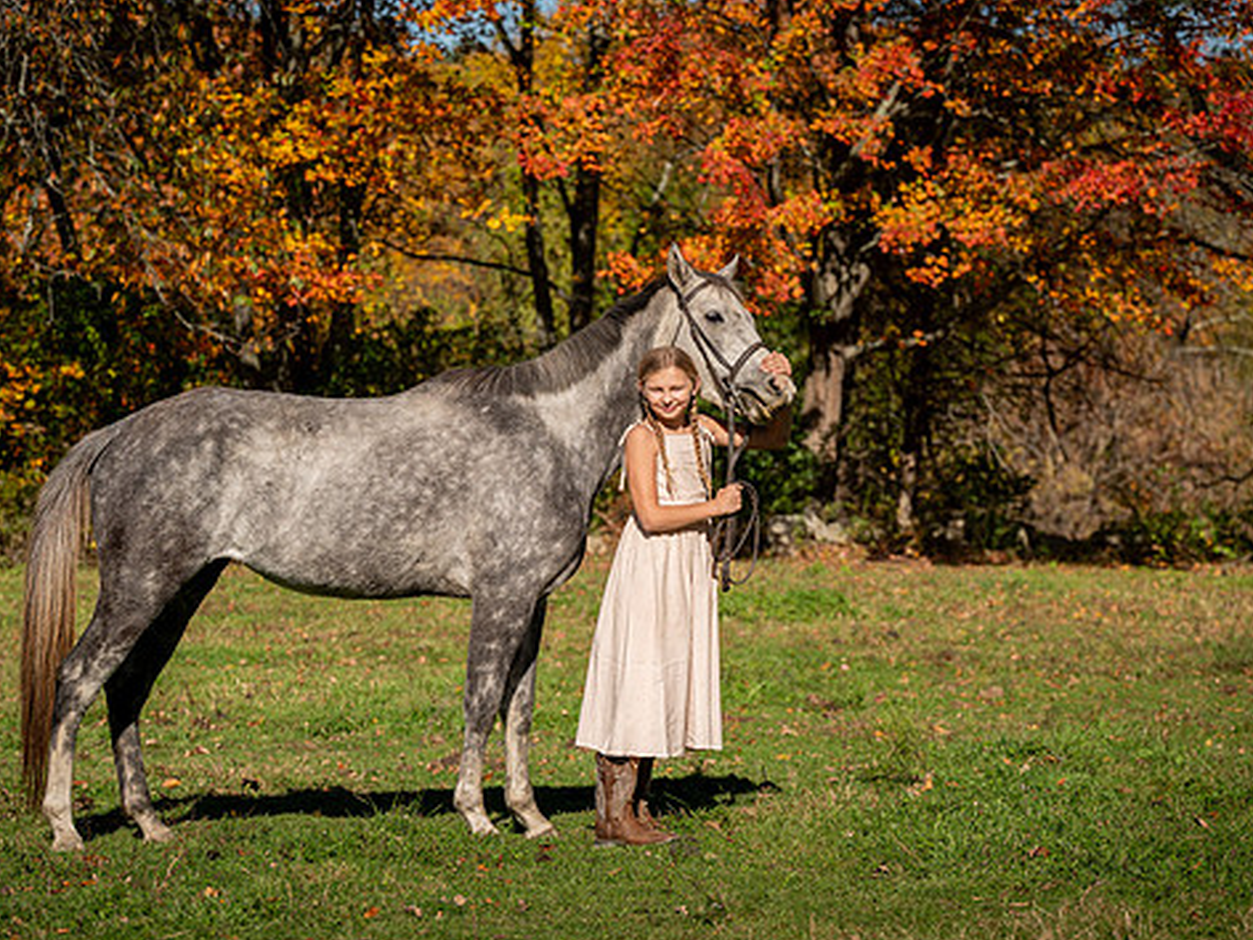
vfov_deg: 16.2
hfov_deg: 21.5
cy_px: 491
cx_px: 563
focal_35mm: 91
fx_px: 3294
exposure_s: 1/3200
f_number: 4
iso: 100
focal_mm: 77
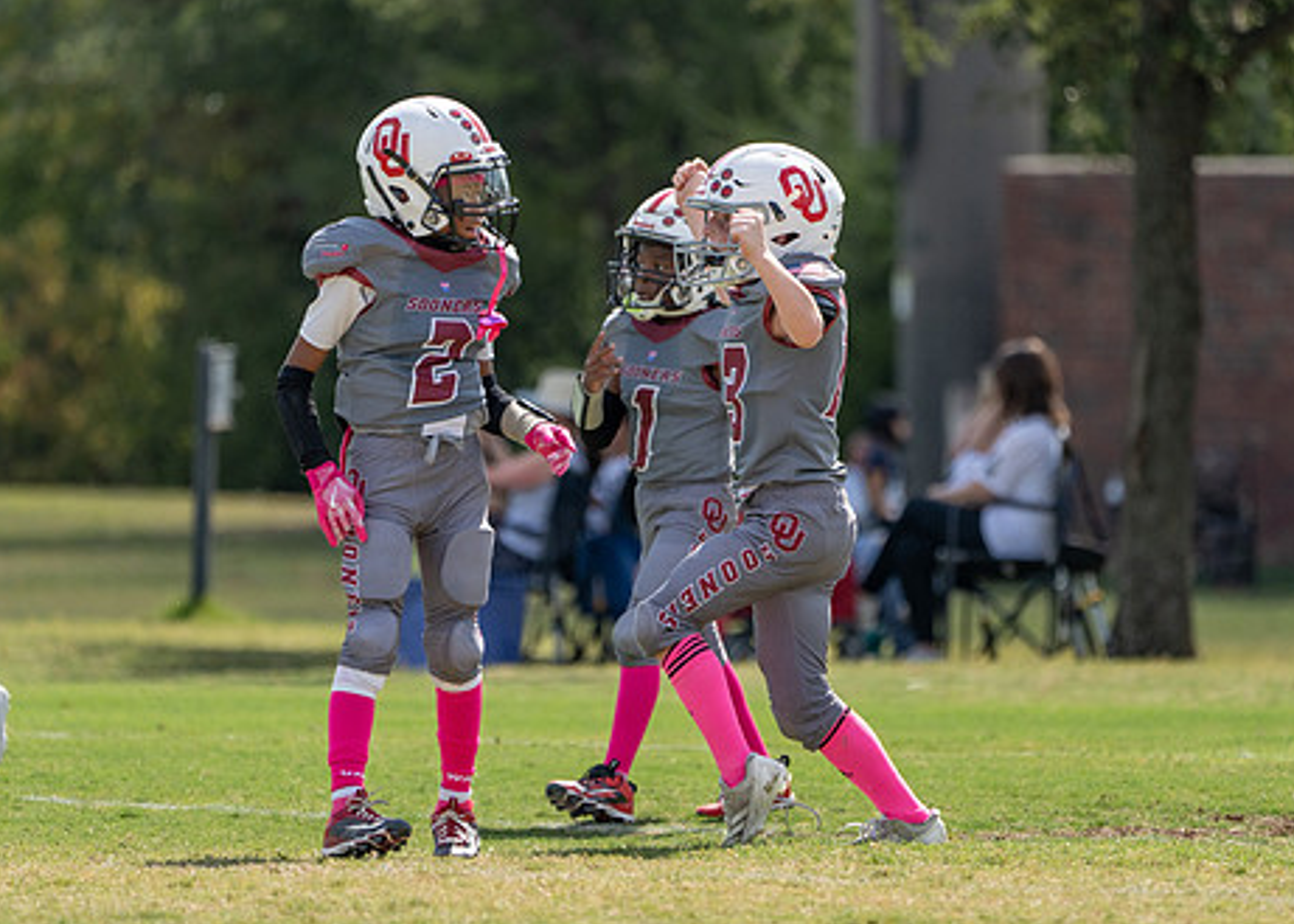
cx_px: 755
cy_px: 486
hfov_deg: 3.8
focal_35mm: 527
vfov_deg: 2.7
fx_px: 19362
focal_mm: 400
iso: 500
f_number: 5.6
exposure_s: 1/2500
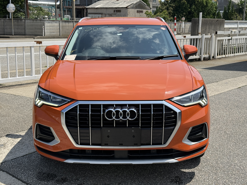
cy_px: 92
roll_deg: -1.4
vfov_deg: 30.3
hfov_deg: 39.7
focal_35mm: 48
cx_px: 124
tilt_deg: -11.8
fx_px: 343
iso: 64
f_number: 1.78
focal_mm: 6.76
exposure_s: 1/4329
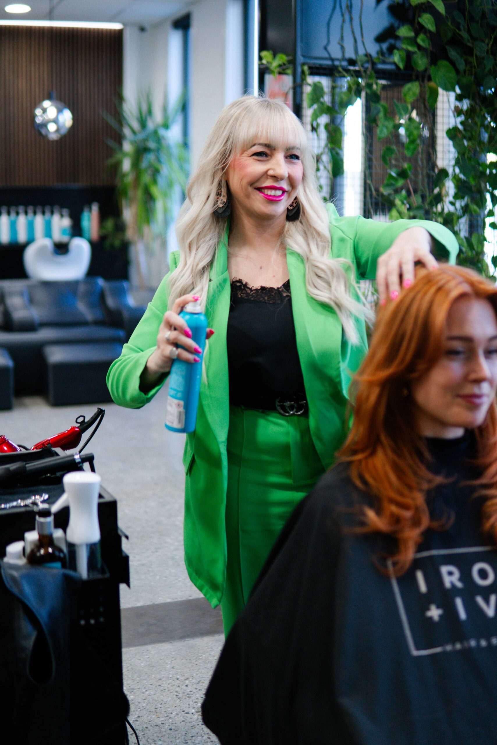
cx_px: 248
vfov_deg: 43.6
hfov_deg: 29.9
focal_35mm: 45
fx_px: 931
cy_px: 372
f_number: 1.4
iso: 400
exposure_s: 1/800
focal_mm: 30
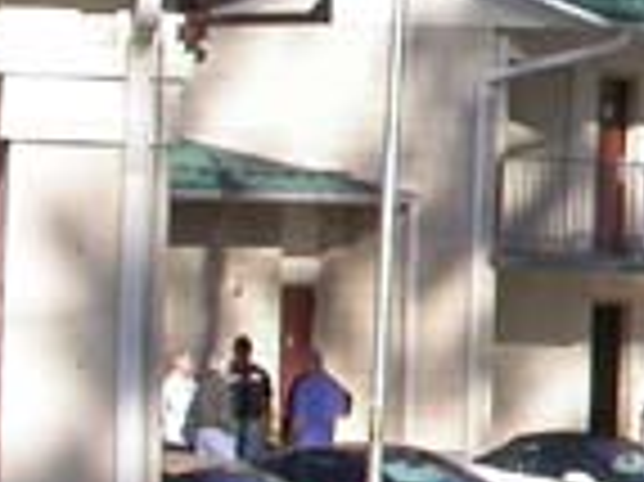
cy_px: 171
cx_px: 1302
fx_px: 3959
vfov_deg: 7.0
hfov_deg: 8.8
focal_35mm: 213
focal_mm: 7.85
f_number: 6.7
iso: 100
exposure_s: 1/290
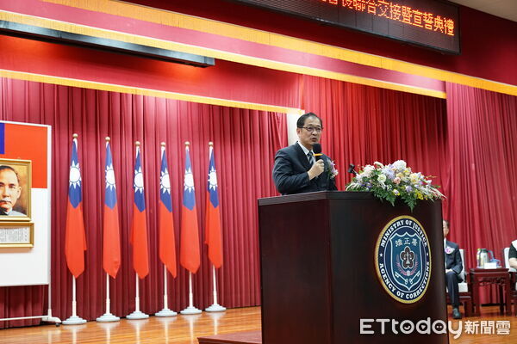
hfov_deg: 35.1
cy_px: 172
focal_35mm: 57
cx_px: 258
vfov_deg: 23.8
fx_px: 819
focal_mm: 57
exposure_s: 1/160
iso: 3200
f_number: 2.8
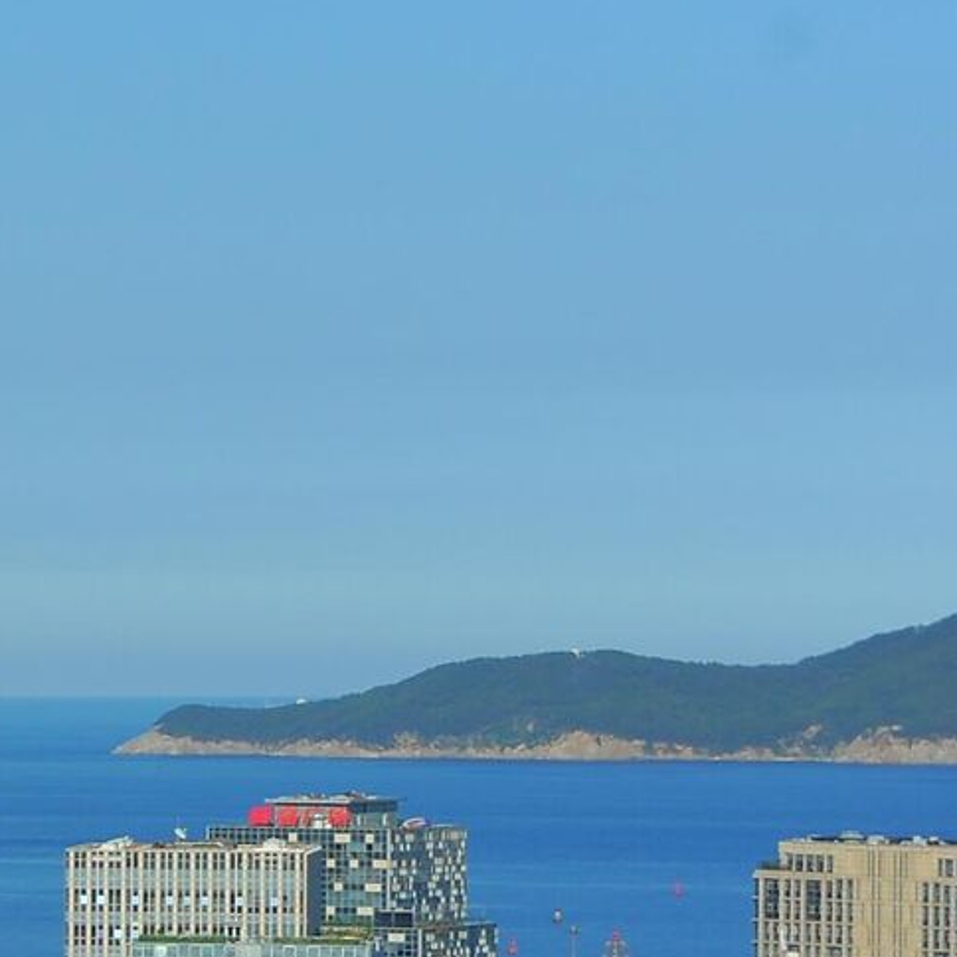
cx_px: -1348
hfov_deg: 8.0
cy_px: 810
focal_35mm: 202
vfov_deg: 8.6
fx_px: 6318
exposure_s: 1/1250
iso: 200
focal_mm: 48
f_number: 6.3
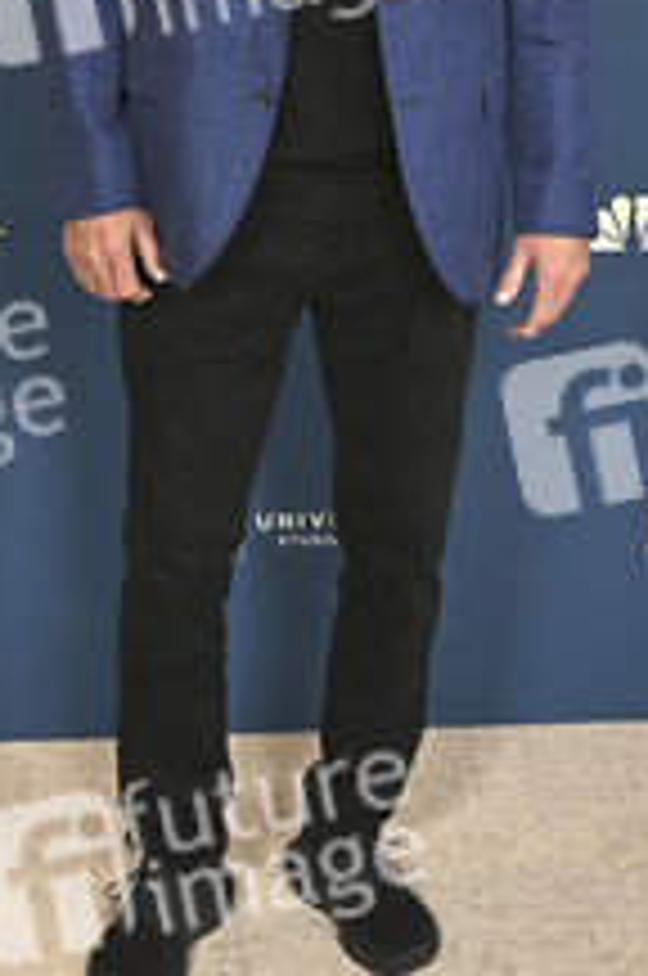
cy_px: 184
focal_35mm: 81
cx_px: 324
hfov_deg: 16.8
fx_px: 2194
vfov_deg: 24.7
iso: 2000
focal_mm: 44
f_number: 5.6
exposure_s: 1/320
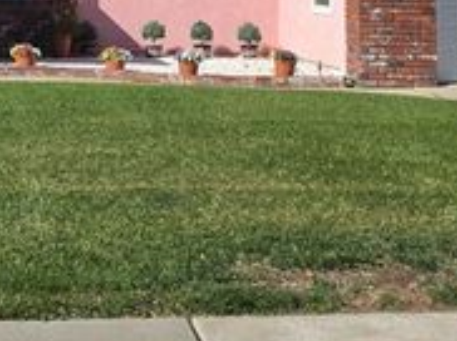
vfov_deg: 17.1
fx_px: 1068
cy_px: -100
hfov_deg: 23.8
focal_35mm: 81
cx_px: 93
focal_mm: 6.5
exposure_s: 1/7939
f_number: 1.4
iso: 50
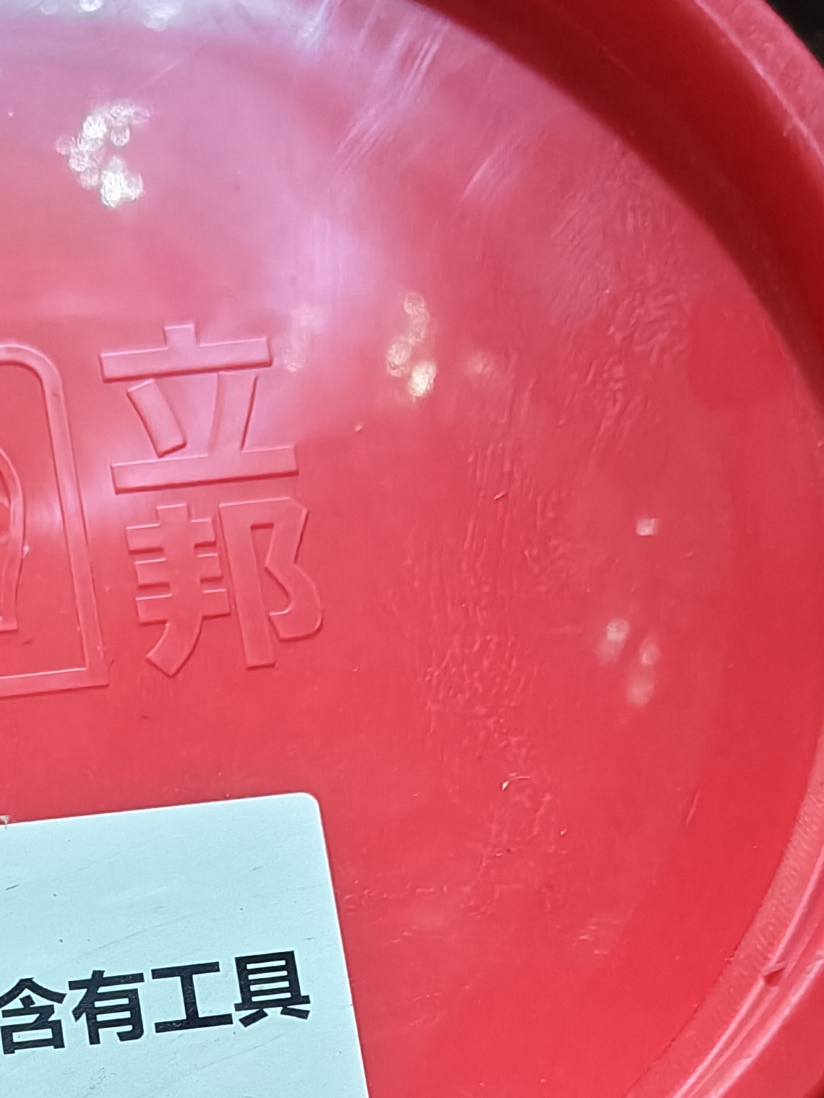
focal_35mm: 62
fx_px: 1967
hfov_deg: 23.1
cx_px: 83
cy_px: 1178
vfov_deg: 28.6
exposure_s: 1/50
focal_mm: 5.56
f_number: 1.88
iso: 570
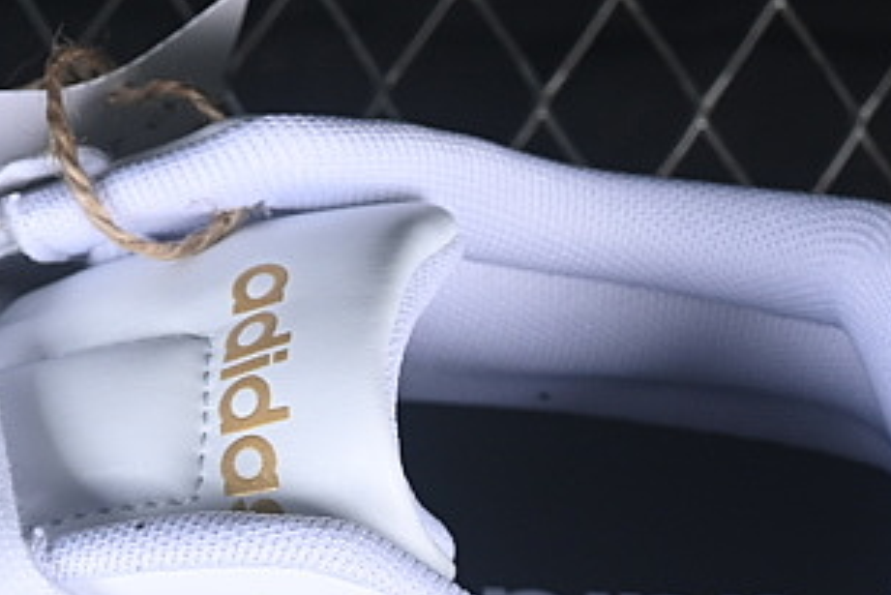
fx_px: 6537
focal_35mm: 264
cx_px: 52
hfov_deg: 7.8
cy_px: 1019
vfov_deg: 5.1
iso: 160
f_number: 7.1
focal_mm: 50
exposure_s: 1/100
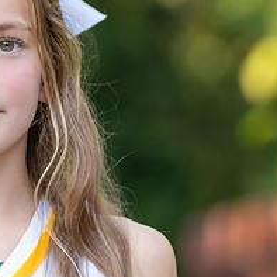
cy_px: 119
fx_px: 3359
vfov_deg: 4.7
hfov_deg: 4.7
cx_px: -7
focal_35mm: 371
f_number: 2.8
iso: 320
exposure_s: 1/800
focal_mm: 125
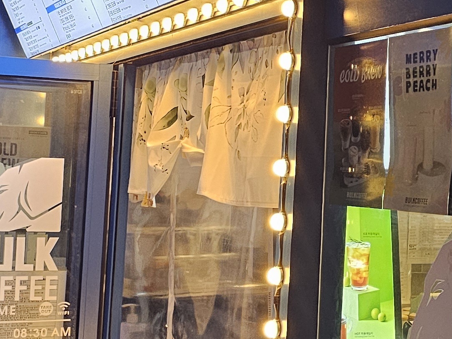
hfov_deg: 22.6
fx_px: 1110
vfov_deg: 17.4
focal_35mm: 85
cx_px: 381
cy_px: 145
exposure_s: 1/120
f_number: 1.7
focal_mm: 6.3
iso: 640
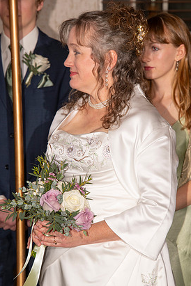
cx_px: 100
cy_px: 155
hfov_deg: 6.0
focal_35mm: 230
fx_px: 1830
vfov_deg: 9.0
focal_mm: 210
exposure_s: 1/160
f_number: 9
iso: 1000
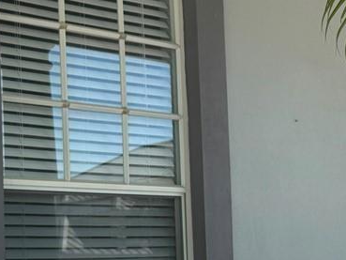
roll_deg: +2.2
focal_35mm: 104
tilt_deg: +4.0
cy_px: 202
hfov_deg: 18.0
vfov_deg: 14.2
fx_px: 1040
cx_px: 408
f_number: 1.78
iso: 80
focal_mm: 6.76
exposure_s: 1/1238
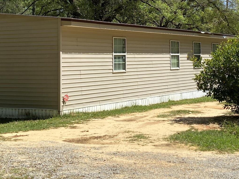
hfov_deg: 25.3
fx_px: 532
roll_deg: +1.4
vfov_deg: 18.8
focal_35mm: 77
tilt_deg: +3.0
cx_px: 142
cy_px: 16
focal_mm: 4.25
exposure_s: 1/2358
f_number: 1.8
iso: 32
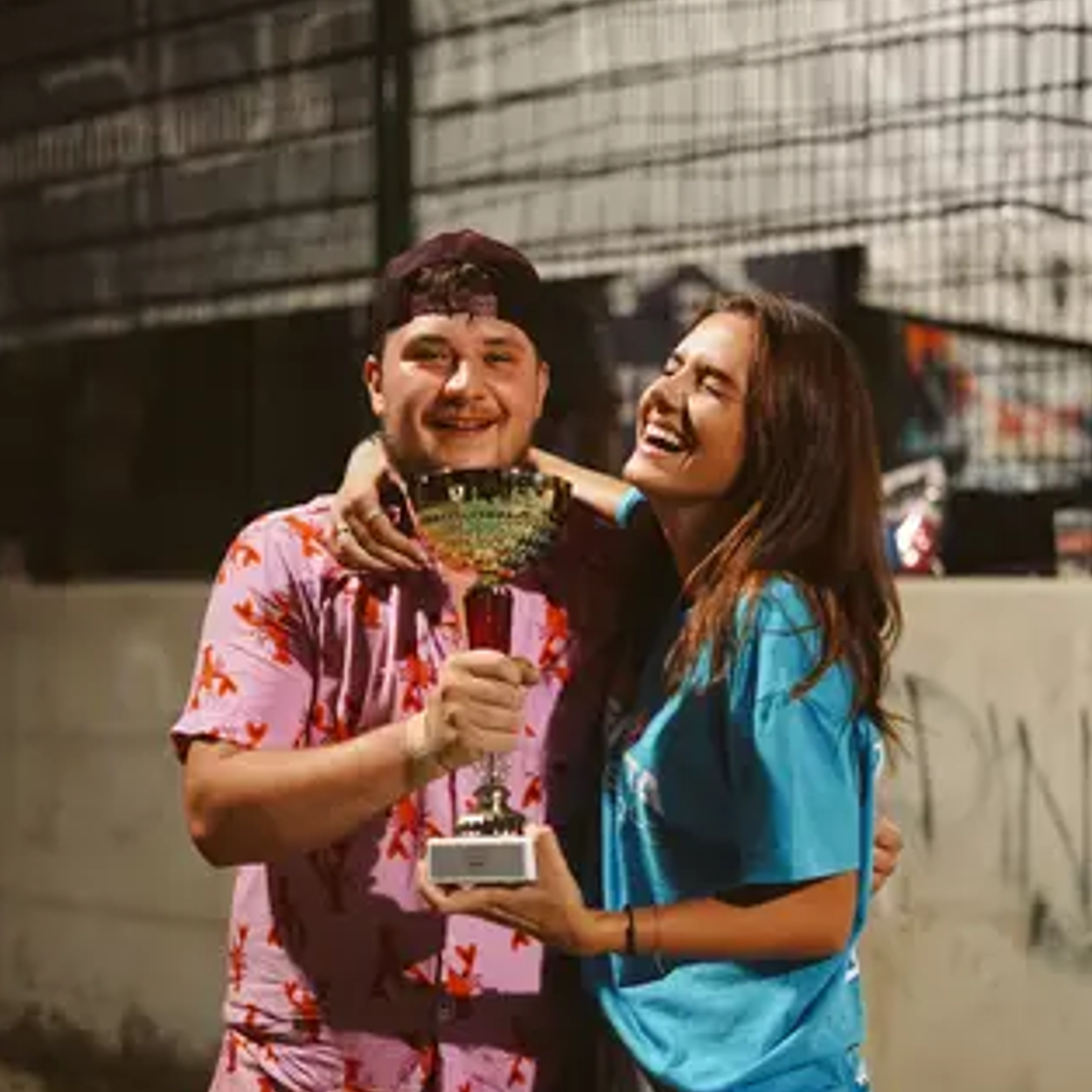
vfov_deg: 26.4
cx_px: 539
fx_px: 2320
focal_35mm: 65
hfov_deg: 26.5
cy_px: 668
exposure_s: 1/320
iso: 4000
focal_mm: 50
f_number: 1.8
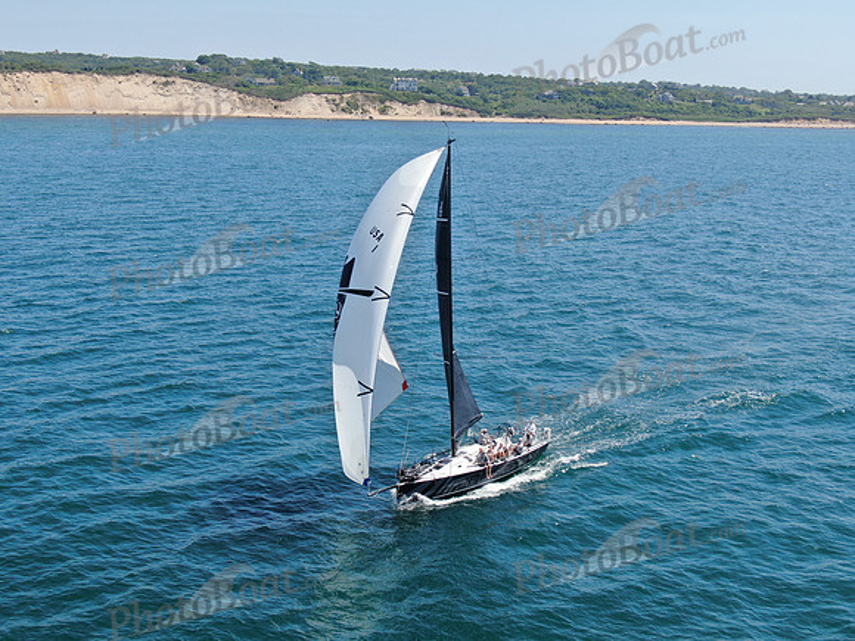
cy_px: 320
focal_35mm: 48
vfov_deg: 30.3
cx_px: 428
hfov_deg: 39.7
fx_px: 1186
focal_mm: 8.6
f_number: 3.8
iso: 100
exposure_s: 1/640
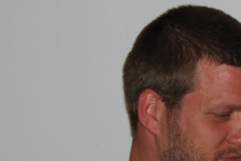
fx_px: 1767
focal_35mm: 264
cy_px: 243
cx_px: 317
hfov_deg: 7.7
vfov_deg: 5.2
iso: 100
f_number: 4.8
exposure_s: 1/15
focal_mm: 52
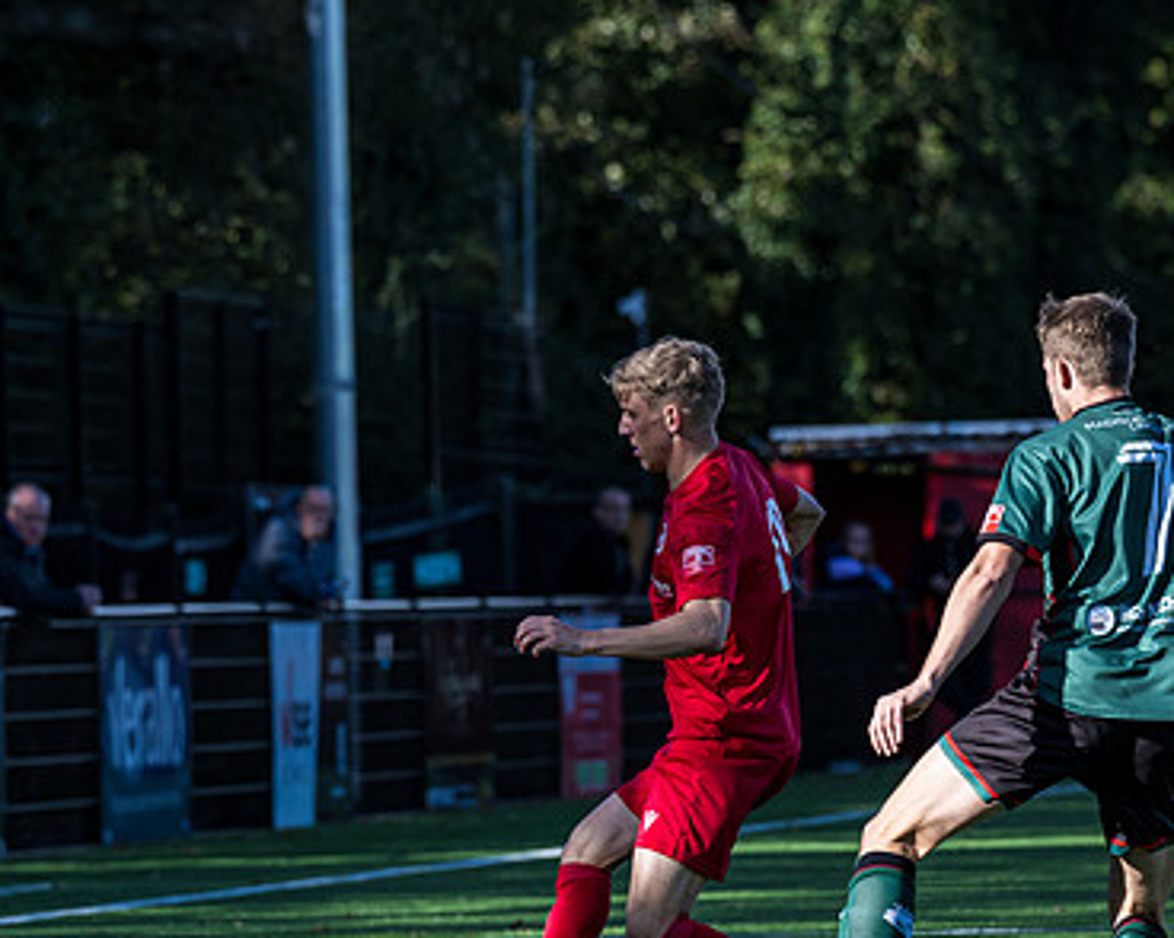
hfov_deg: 3.9
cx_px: 654
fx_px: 17121
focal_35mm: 493
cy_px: 749
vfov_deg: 3.1
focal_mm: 200
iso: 200
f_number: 5
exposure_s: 1/800
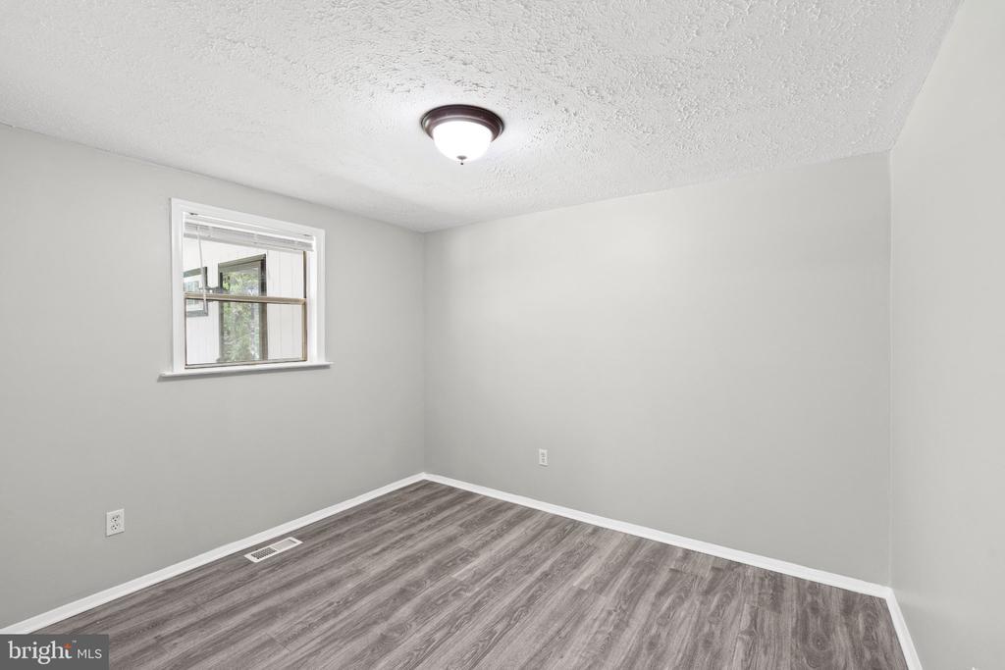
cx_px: 502
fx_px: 447
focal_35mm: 16
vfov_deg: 73.8
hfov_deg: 96.7
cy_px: 335
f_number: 9
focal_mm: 16
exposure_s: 1/3
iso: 1000
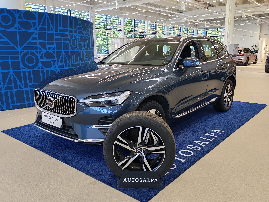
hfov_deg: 58.4
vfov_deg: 45.4
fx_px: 241
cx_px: 134
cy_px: 101
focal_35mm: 31
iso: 200
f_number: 1.9
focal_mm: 6.12
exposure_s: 1/100
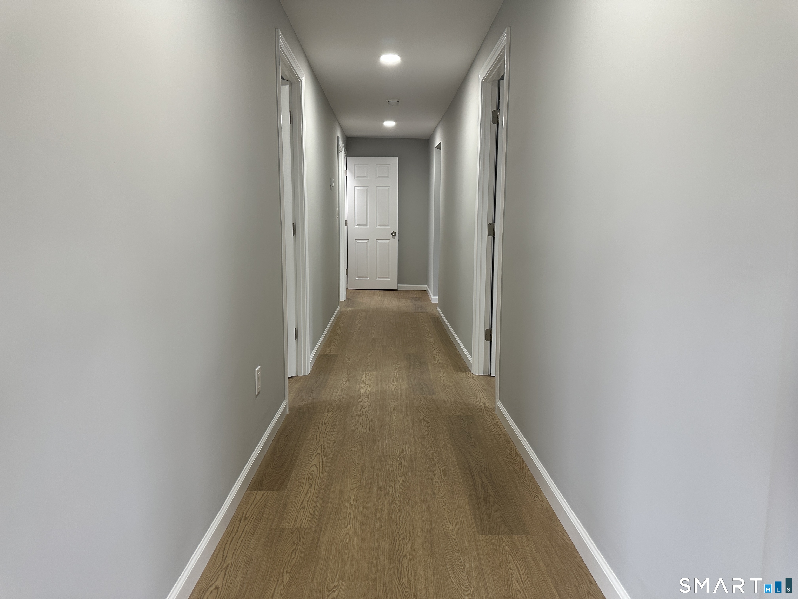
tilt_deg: -6.6
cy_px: 300
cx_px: 399
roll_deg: -0.9
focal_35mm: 24
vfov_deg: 56.8
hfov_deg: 71.6
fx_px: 553
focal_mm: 6.86
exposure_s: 1/60
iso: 125
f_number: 1.78
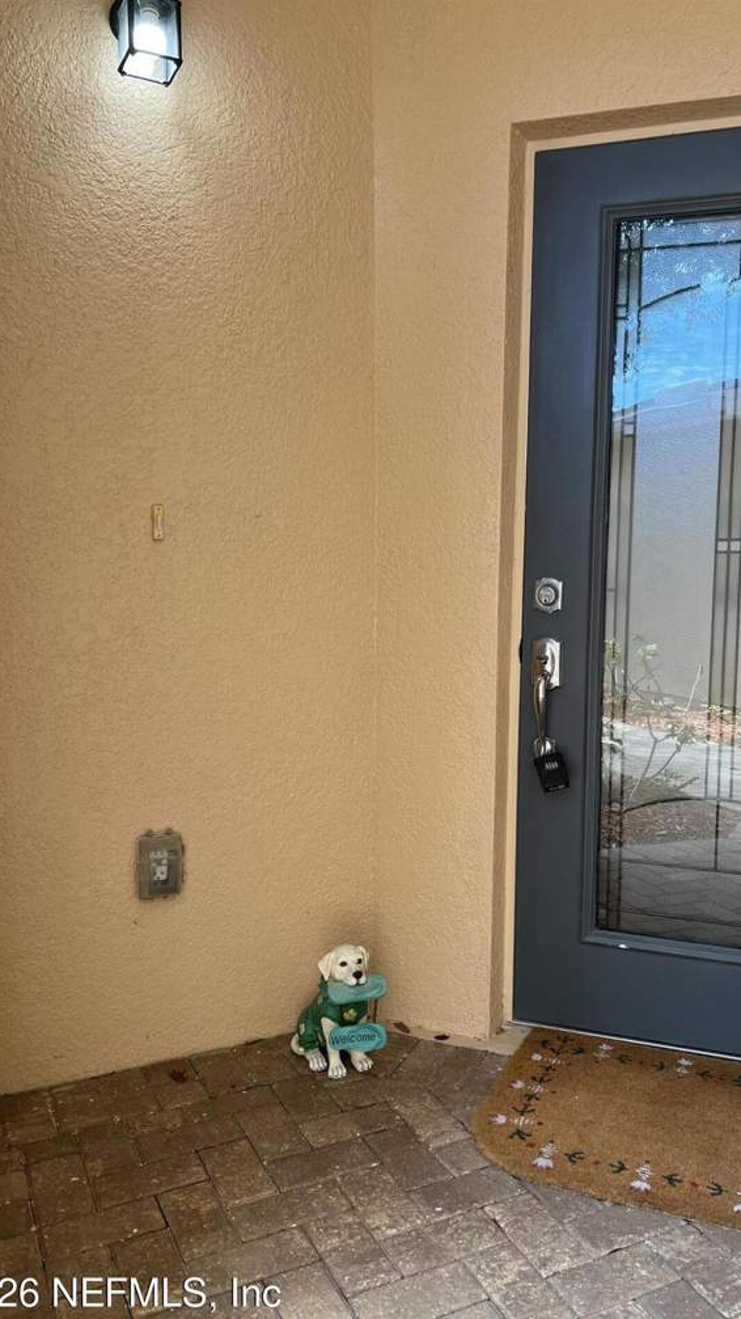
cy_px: 658
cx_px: 444
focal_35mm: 30
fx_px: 1049
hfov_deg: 38.8
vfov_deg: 64.3
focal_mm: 5.7
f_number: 1.5
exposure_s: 1/121
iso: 40
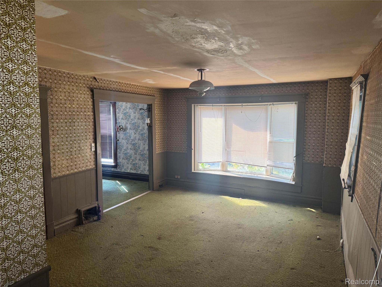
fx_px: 265
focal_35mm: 24
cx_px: 191
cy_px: 144
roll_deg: -0.5
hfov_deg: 71.6
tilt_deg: -5.3
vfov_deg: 56.8
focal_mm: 6.76
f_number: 1.78
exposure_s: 1/60
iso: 250
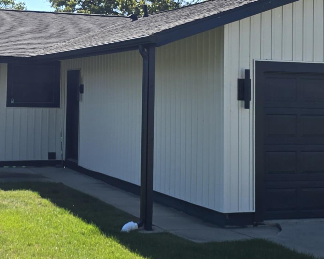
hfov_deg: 26.2
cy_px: 57
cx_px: 53
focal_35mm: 71
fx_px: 681
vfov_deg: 21.3
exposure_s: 1/586
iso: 12
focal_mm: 6.3
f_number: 1.7
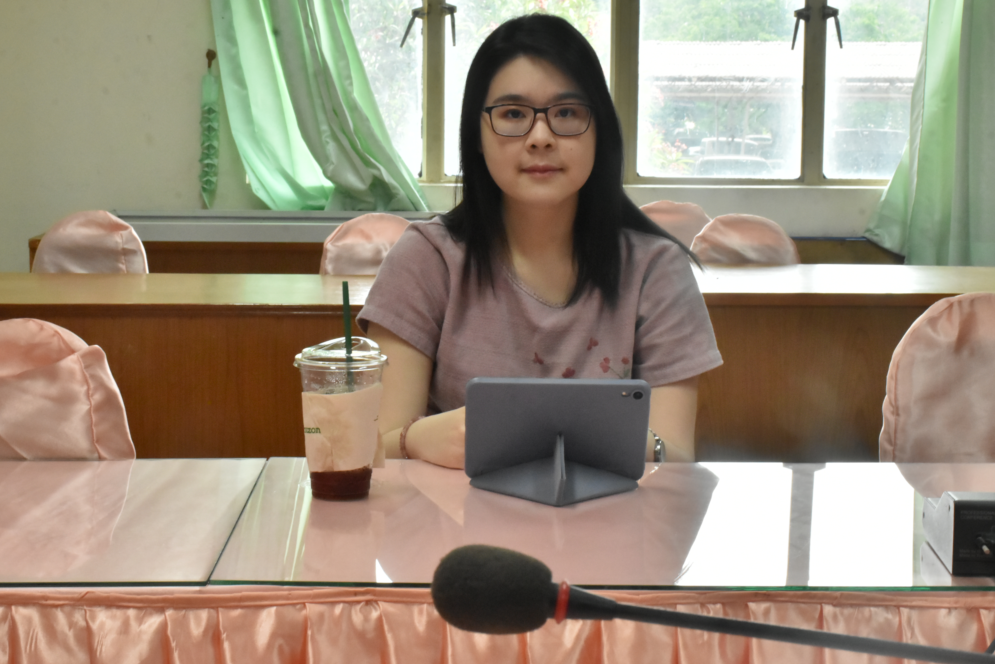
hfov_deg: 29.4
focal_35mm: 69
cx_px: 502
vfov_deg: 19.9
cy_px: 330
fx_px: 1893
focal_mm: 45
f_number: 18
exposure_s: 1/50
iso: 3200
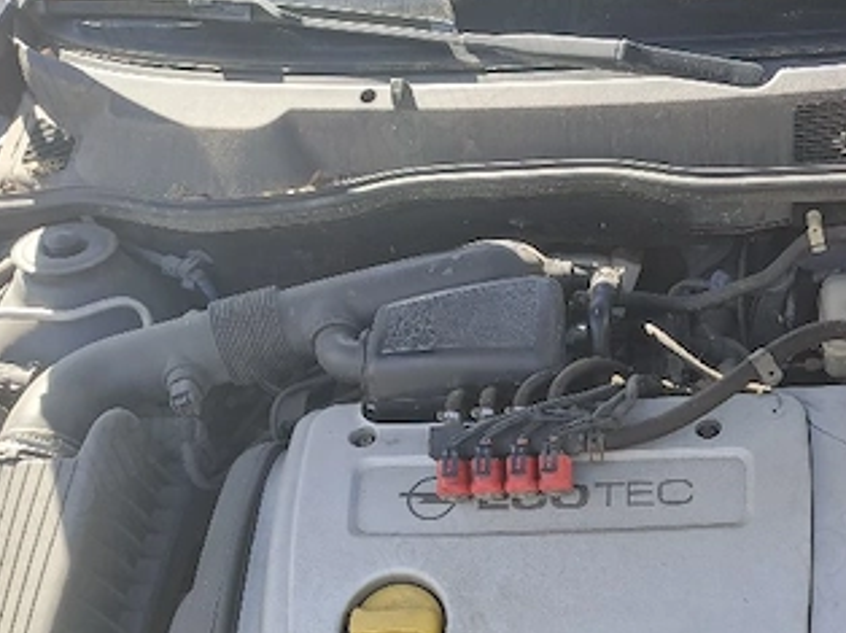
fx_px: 1075
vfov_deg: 32.3
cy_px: 463
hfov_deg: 41.4
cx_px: 657
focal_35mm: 44
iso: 287
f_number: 1.8
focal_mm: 5.89
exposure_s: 1/101
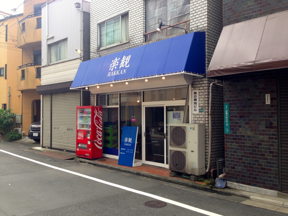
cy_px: 108
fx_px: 275
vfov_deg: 42.9
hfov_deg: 55.4
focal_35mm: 33
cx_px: 144
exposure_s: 1/222
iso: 50
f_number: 2.4
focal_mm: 4.12
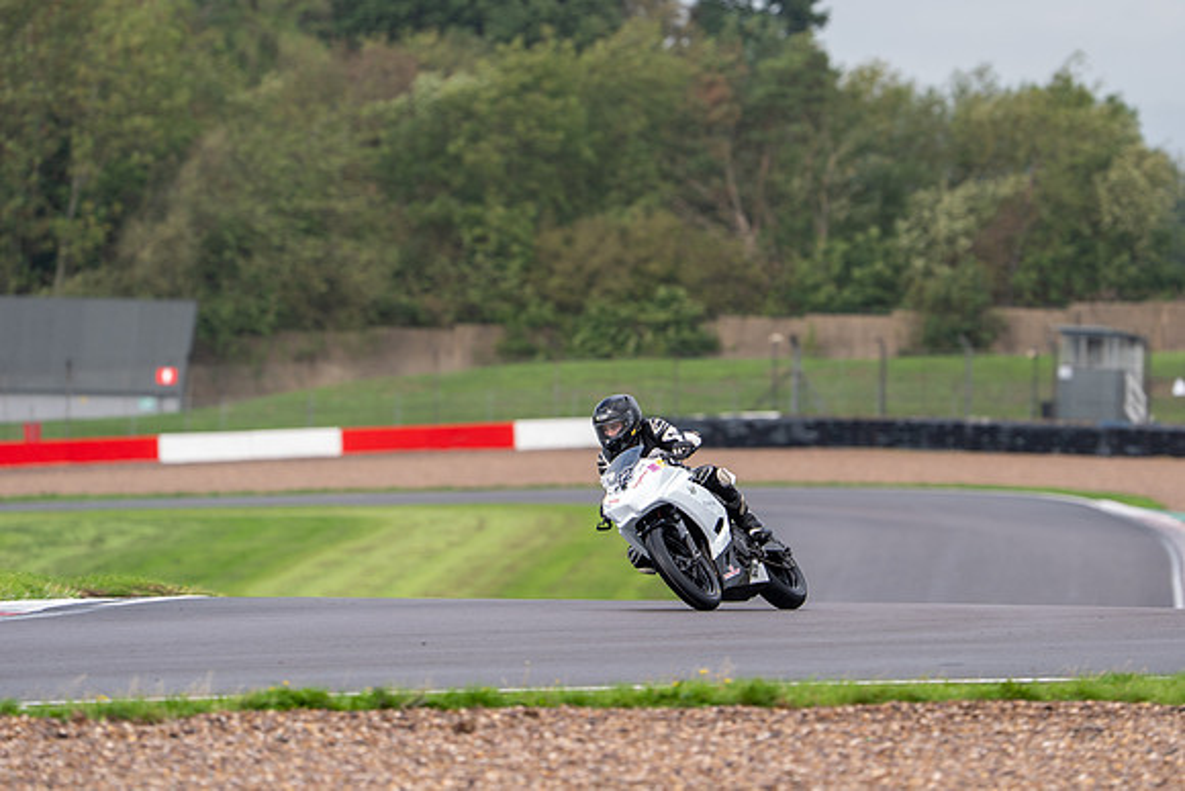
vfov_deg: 3.4
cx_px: 721
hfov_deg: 5.1
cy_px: 310
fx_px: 13226
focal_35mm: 402
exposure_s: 1/400
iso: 125
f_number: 5
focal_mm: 330
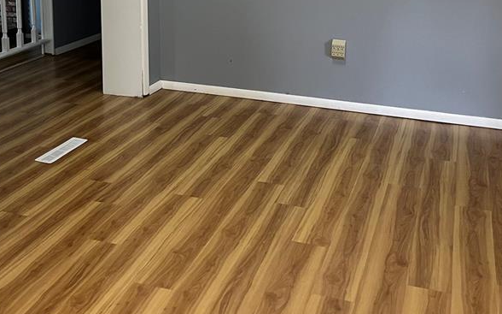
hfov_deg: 41.8
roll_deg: -1.2
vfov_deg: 25.6
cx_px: 260
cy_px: 6
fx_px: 656
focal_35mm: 48
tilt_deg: -10.1
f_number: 1.6
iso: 160
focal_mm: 5.1
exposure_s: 1/60
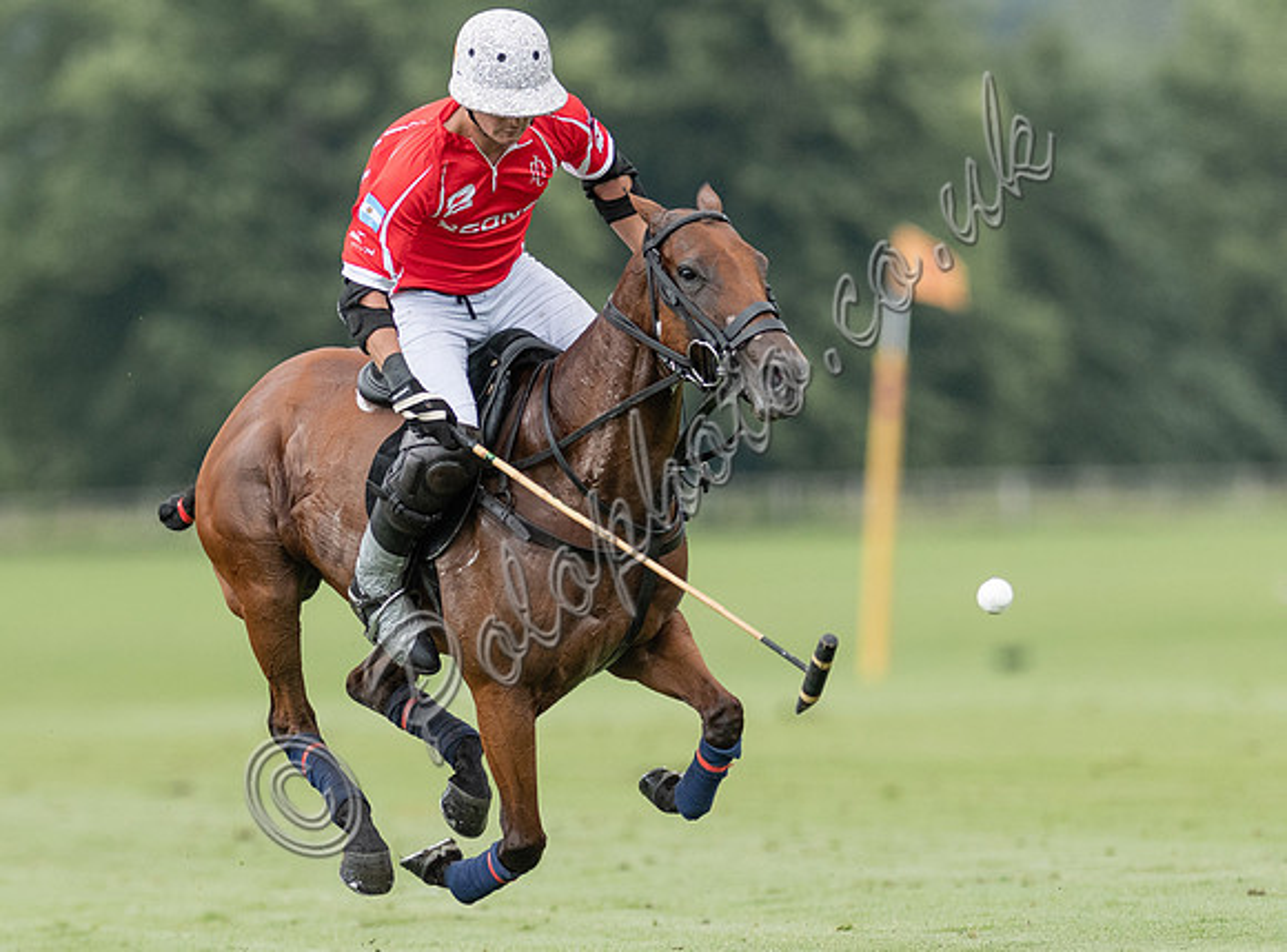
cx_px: 504
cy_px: 690
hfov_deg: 2.8
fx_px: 25874
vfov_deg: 2.1
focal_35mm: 699
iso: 500
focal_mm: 300
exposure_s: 1/4000
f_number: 2.8
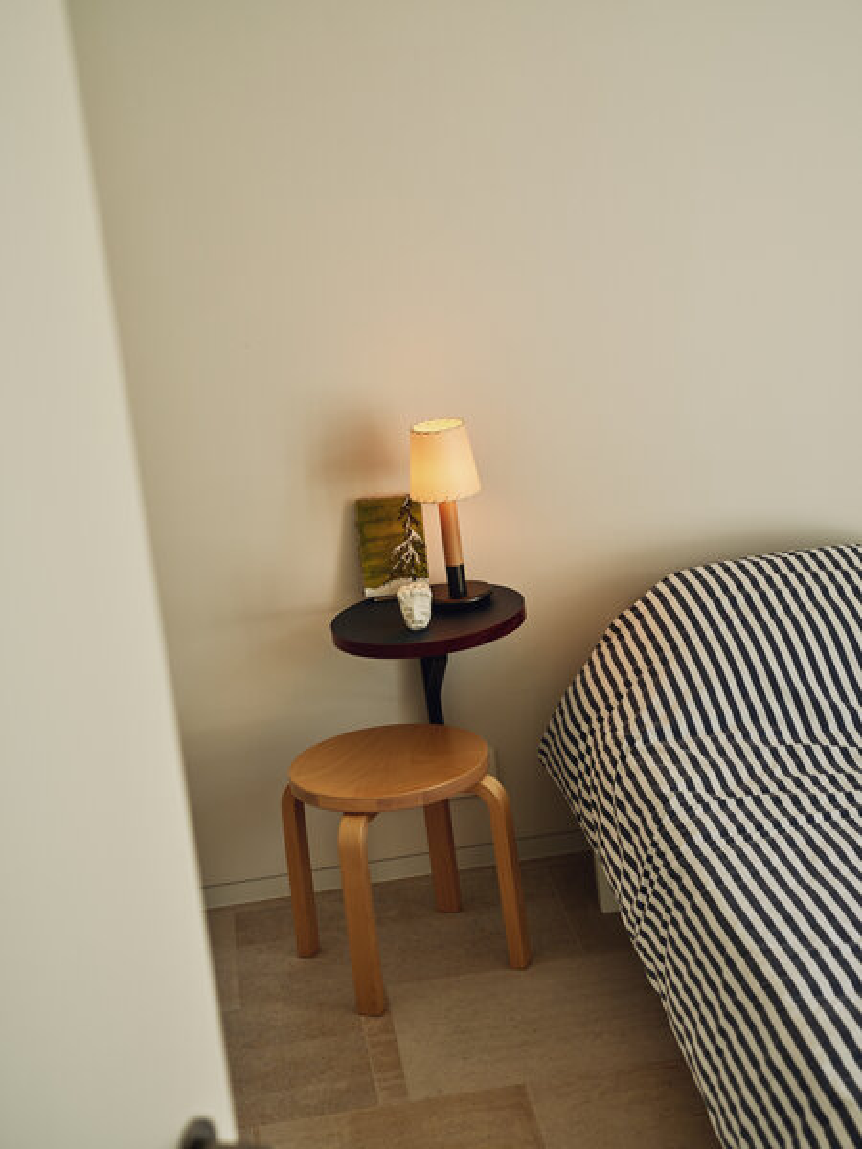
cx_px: 431
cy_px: 574
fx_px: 2092
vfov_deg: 30.7
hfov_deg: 23.3
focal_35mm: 63
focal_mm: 80
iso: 400
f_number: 5.6
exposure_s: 1/40
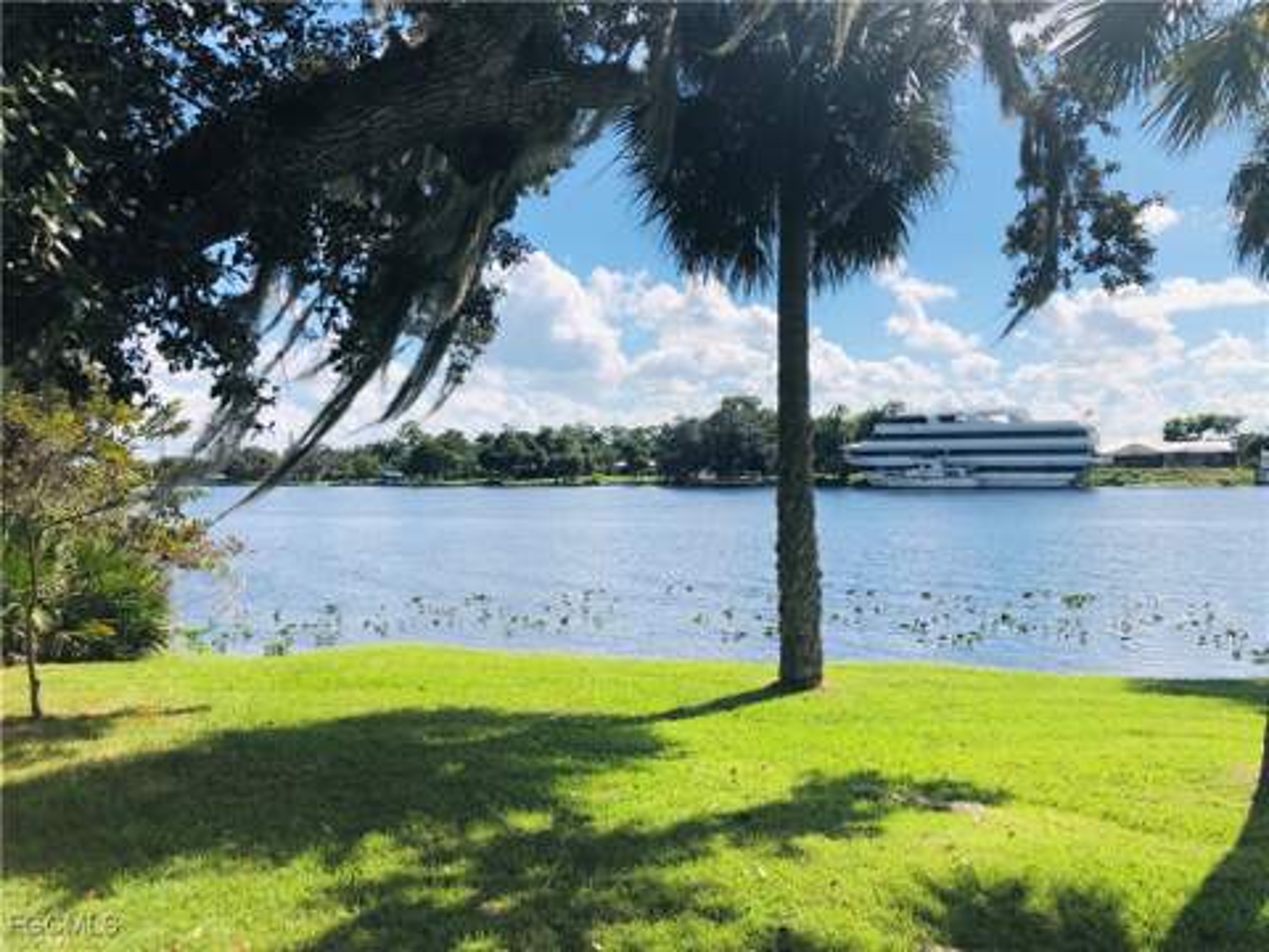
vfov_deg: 49.7
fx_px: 1026
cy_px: 476
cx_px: 634
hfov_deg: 63.4
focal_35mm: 28
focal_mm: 3.99
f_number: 1.8
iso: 20
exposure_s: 1/2825
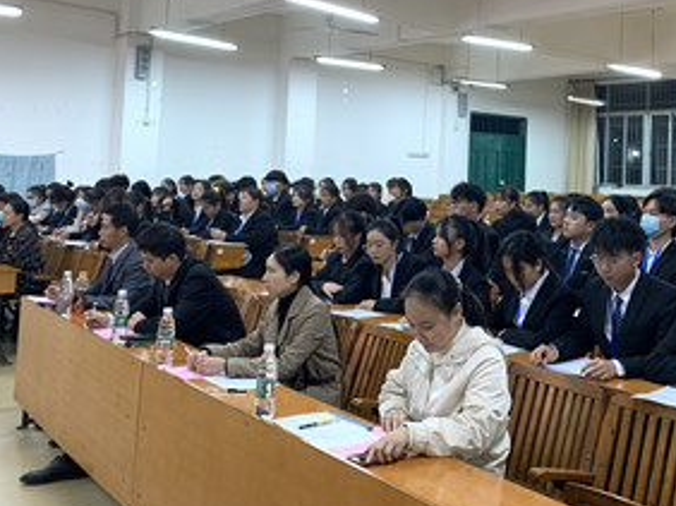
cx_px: 470
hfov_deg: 44.9
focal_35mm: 41
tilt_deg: +4.3
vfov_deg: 34.4
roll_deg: -3.1
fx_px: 800
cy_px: 133
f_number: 1.8
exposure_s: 1/33
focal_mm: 4.25
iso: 400
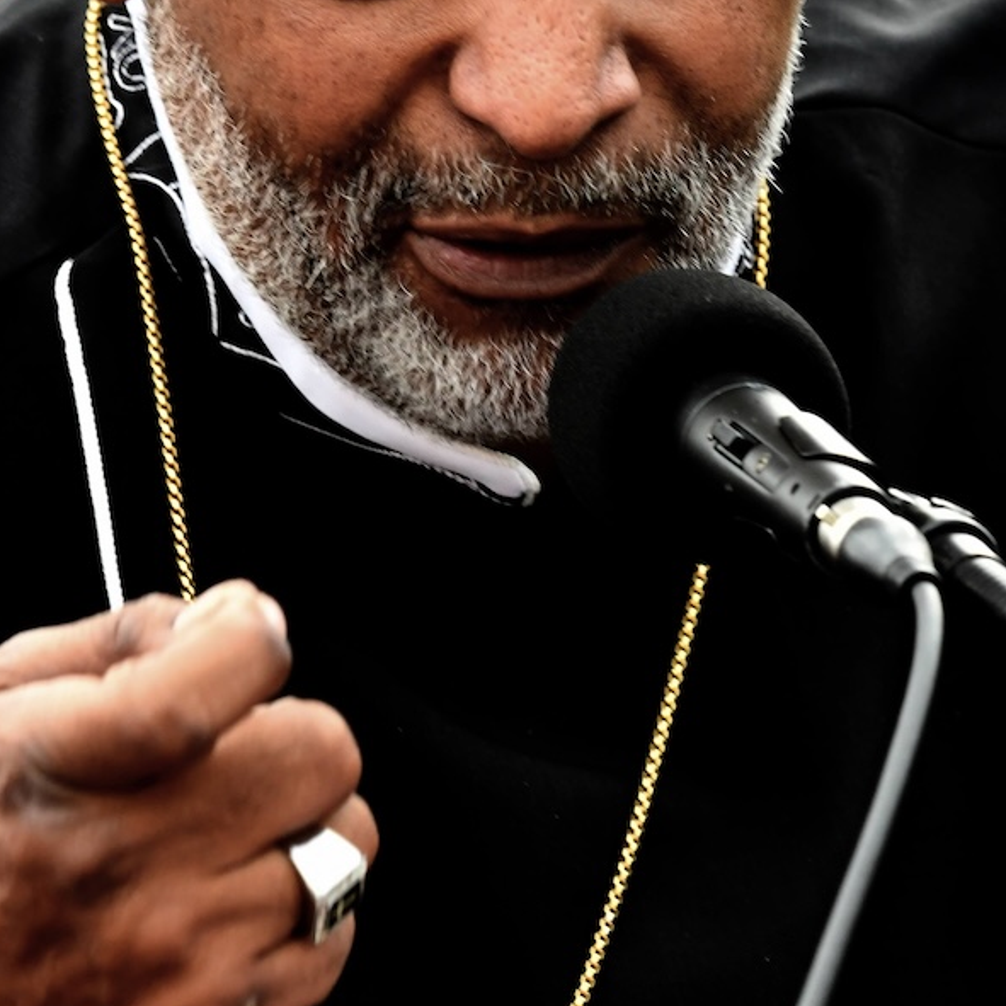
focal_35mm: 544
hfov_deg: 3.2
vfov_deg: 3.2
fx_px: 17886
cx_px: 468
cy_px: 515
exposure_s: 1/200
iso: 640
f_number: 5.6
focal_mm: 175
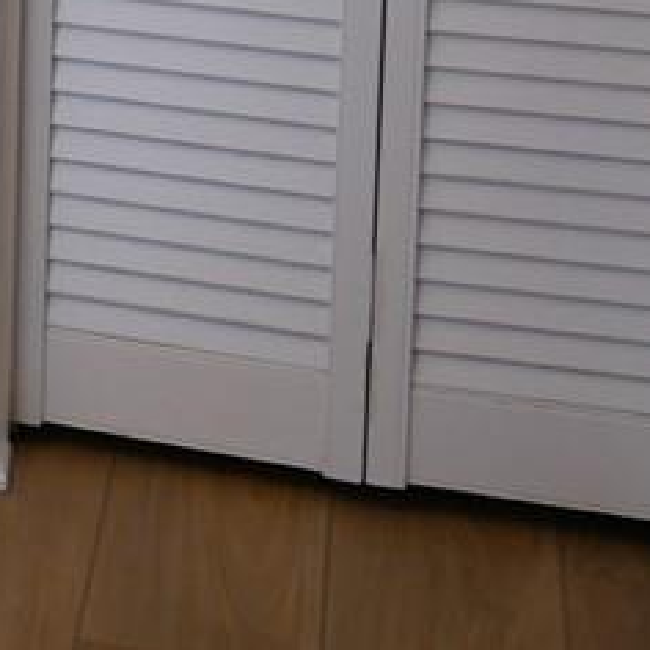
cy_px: -667
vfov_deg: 11.0
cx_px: -1164
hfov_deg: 9.8
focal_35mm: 144
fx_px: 3059
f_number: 3.5
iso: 200
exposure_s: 1/100
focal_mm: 12
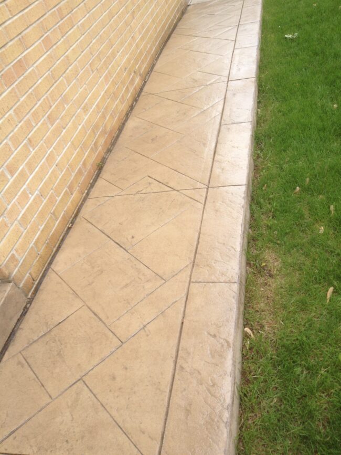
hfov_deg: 40.7
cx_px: 170
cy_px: 228
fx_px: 460
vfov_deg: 52.6
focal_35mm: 35
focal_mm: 4.28
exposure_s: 1/456
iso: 50
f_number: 2.4
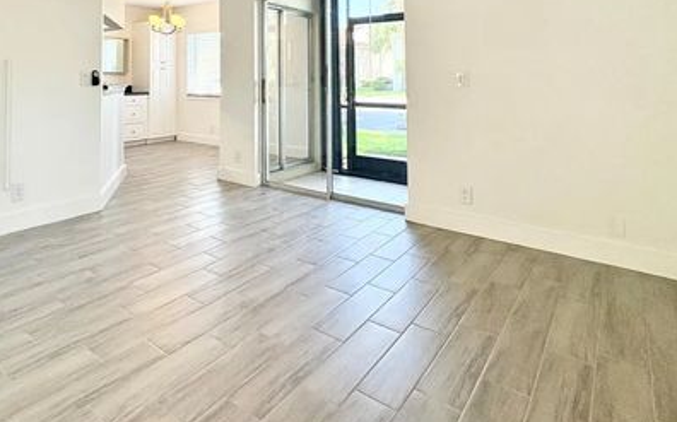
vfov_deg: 47.0
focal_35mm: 24
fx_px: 443
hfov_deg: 70.9
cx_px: 188
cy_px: 60
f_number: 2.2
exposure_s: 1/122
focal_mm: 2.22
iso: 100
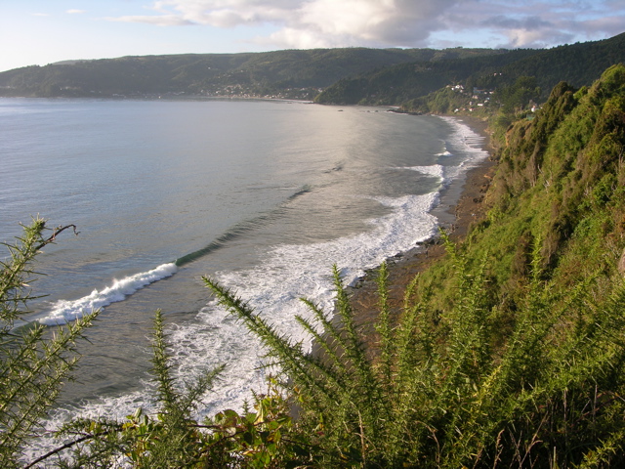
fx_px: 632
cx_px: 312
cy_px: 234
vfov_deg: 40.7
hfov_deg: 52.6
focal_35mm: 35
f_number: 5
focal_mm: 8.9
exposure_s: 1/156
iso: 50
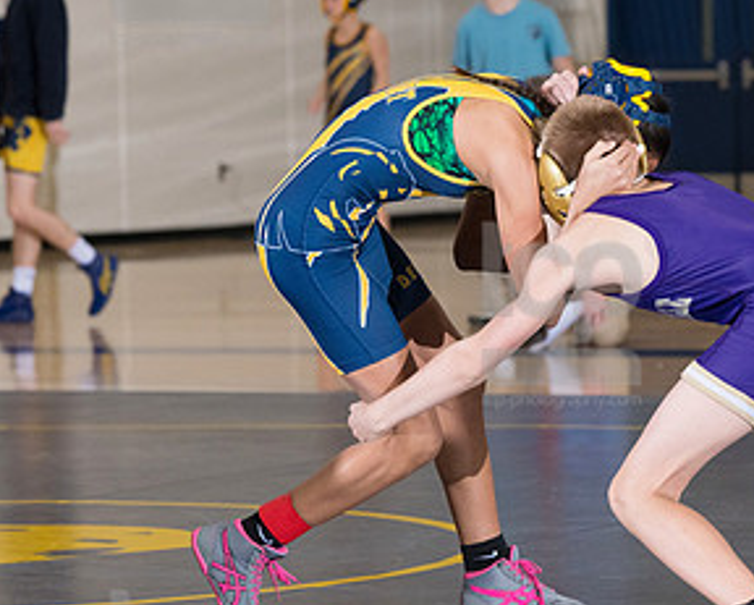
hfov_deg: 7.6
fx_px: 5696
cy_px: 316
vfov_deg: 6.1
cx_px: 563
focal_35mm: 255
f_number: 5.6
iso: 1250
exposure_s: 1/250
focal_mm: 135
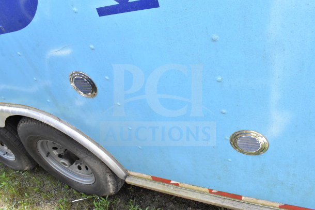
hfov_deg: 67.4
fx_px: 236
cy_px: 105
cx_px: 158
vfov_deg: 48.0
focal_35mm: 27
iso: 6400
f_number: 13
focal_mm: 18
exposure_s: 1/640
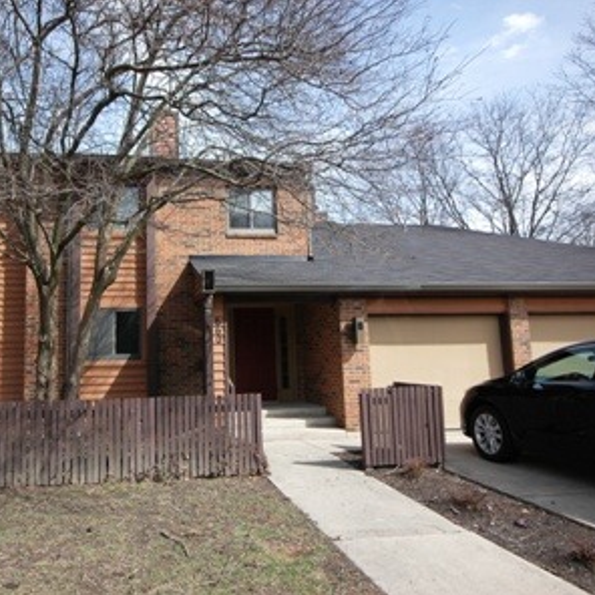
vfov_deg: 59.1
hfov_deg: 58.0
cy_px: 298
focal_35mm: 27
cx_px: 207
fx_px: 525
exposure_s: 1/250
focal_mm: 14
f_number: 9
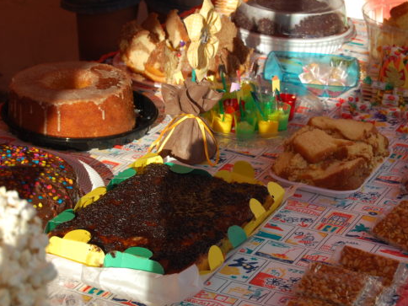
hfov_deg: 21.1
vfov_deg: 15.9
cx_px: 217
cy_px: 145
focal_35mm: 93
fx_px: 1096
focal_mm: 52
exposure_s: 1/320
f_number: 9
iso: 200
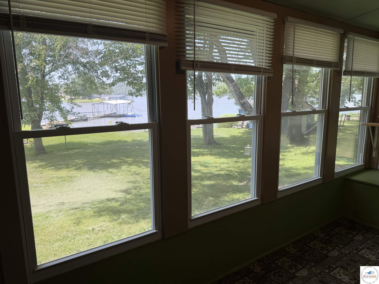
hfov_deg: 71.6
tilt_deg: -11.0
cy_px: 142
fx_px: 263
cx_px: 190
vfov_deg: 56.8
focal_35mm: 24
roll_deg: +0.1
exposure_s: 1/450
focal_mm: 6.76
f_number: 1.78
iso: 80
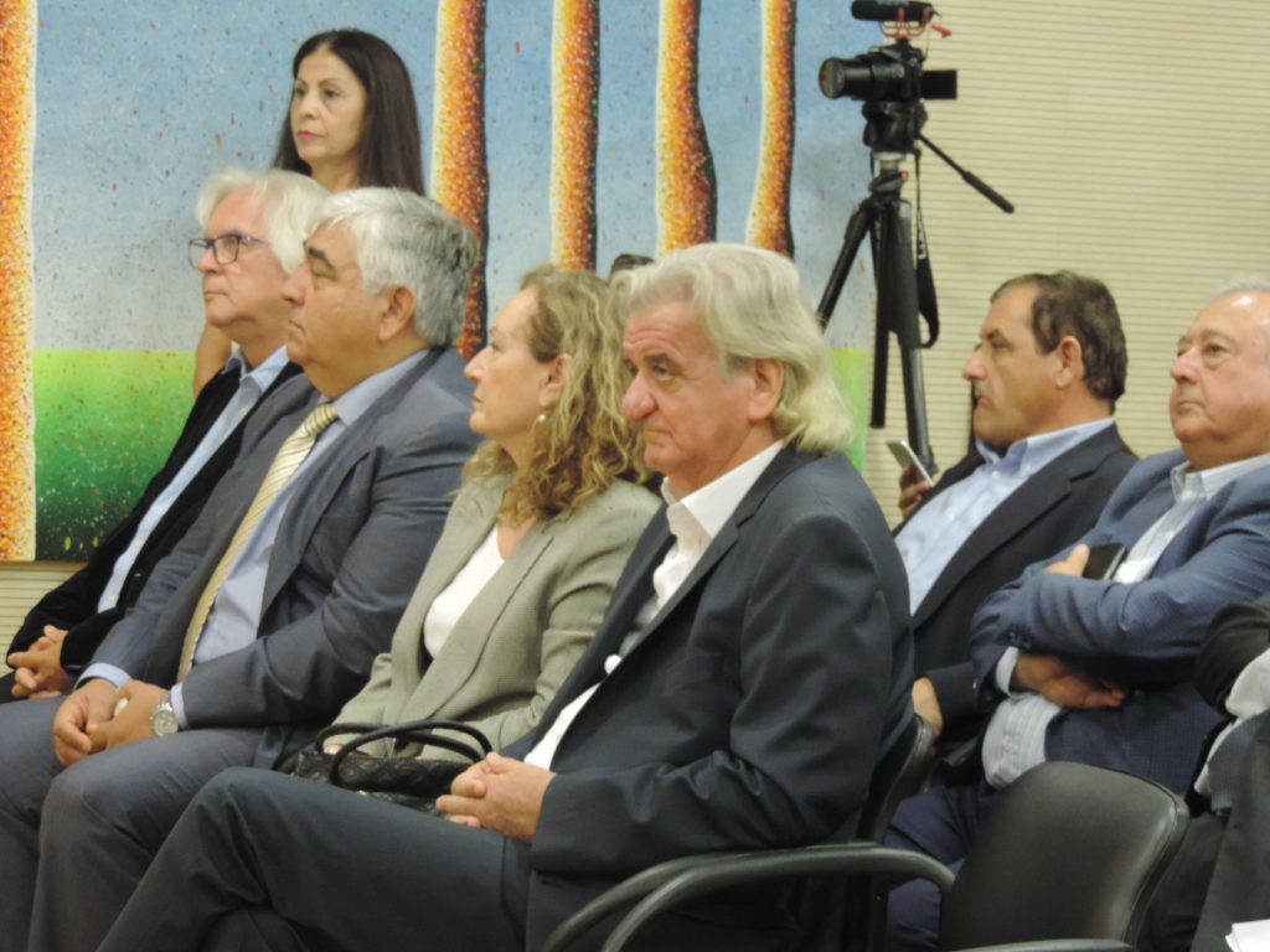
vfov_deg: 11.0
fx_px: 4953
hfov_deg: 14.6
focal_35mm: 135
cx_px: 635
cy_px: 476
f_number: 4.3
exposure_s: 1/20
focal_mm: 24
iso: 800
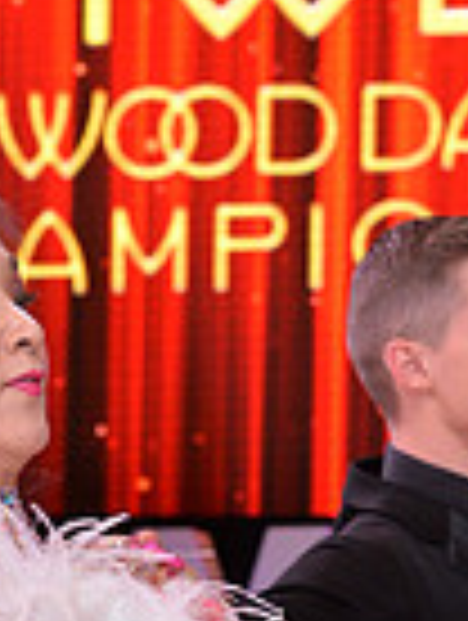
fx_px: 5068
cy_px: 1161
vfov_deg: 6.8
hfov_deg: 5.3
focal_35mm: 282
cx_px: 2
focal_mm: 70
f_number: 6.3
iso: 1600
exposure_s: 1/250
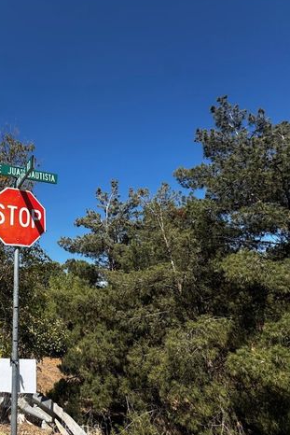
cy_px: 214
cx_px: 37
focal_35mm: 20
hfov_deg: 55.1
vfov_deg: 84.0
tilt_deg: +20.5
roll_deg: +1.1
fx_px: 241
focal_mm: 2.22
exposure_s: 1/1600
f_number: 2.2
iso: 40
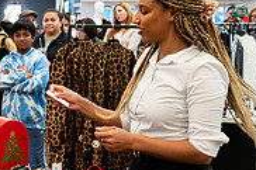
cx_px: -38
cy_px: 103
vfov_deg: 15.7
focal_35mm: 87
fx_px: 618
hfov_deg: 21.9
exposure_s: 1/125
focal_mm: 27
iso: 1000
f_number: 3.2
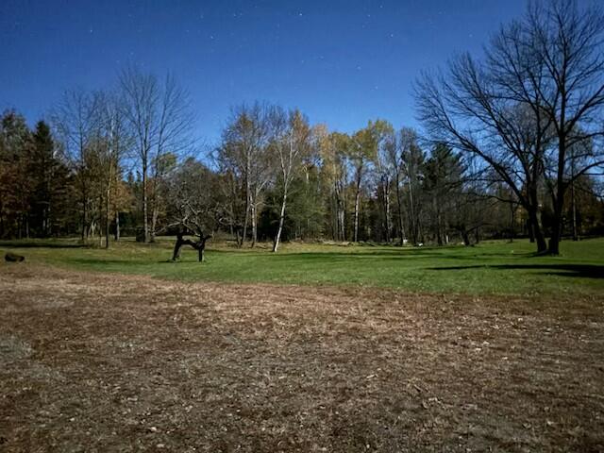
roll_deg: +3.1
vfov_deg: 53.1
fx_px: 454
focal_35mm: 26
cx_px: 302
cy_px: 226
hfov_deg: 67.3
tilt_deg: +3.8
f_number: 1.6
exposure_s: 1
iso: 4000
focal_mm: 5.96
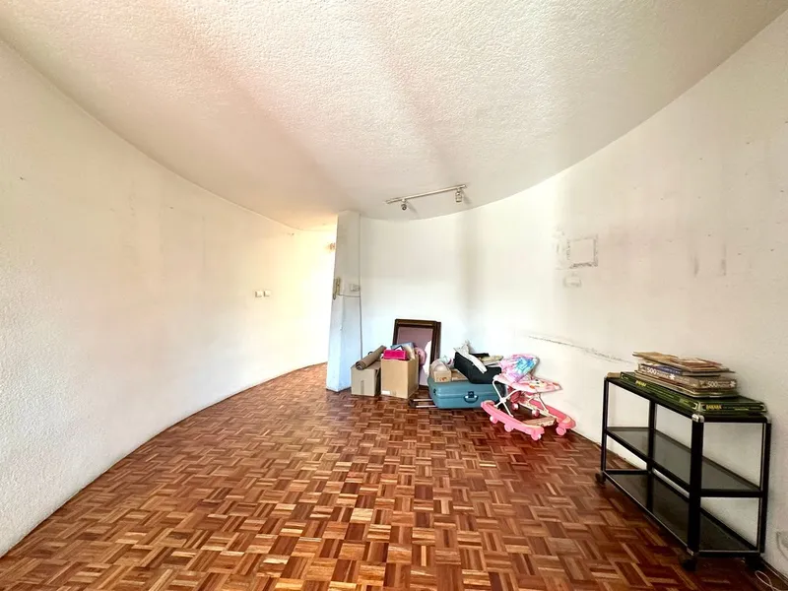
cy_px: 296
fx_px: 319
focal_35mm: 14
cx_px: 394
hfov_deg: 102.1
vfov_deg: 85.7
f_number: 2.2
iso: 500
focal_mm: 2.22
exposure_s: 1/60
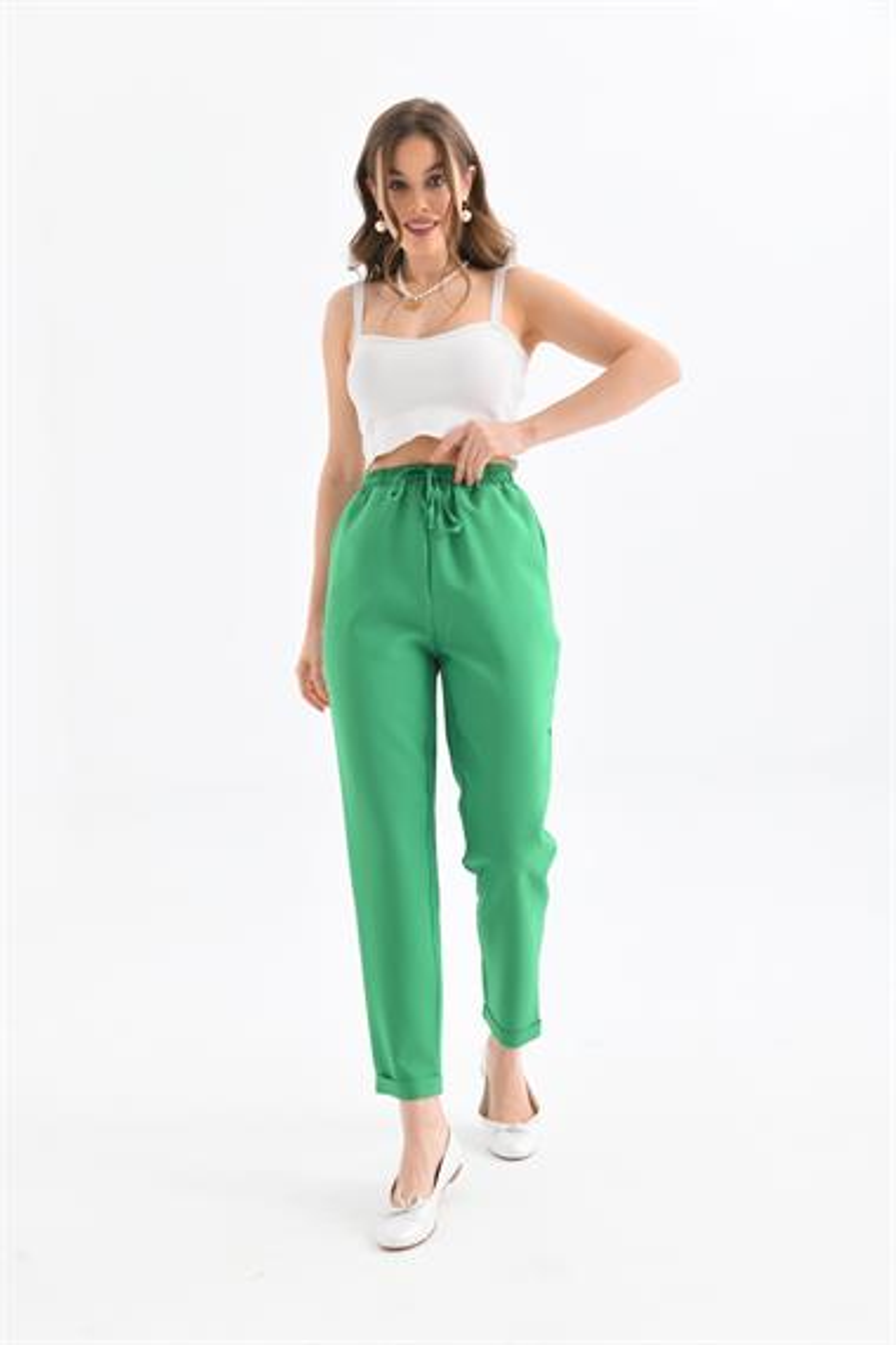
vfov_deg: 44.5
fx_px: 1643
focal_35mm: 44
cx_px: 448
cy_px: 672
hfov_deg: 30.5
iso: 160
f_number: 6.3
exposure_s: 1/125
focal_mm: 44
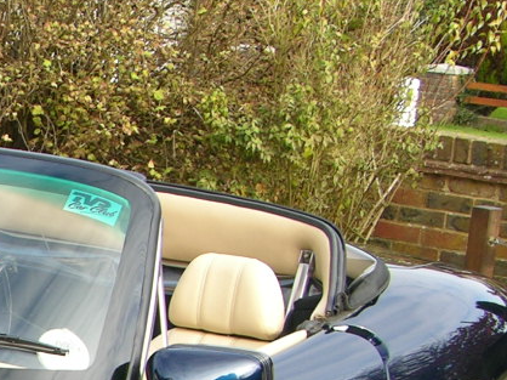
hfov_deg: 13.6
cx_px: -308
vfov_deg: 10.8
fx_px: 1961
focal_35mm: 134
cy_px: 520
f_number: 4
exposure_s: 1/97.2
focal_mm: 8.9
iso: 50
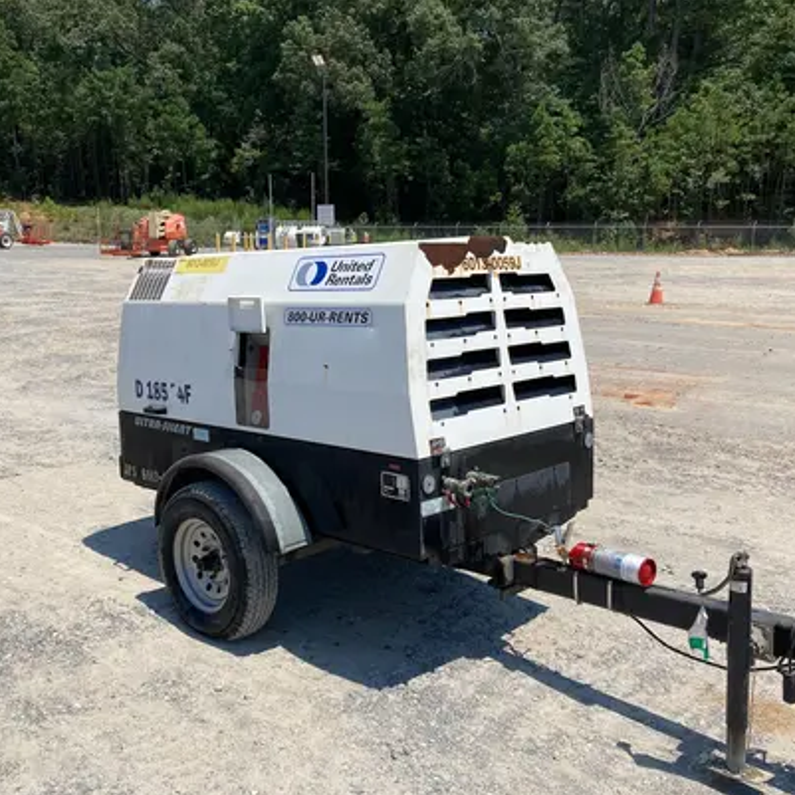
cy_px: 407
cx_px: 353
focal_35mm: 34
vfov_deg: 48.4
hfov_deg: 48.4
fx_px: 883
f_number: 1.8
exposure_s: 1/3003
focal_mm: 3.99
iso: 25
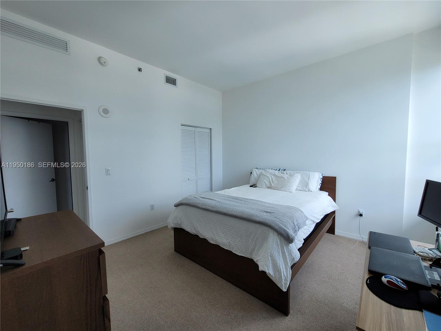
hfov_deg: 106.2
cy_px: 166
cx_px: 220
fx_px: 166
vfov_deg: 89.9
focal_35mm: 13
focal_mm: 2.2
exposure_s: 1/190
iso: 64
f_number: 2.2
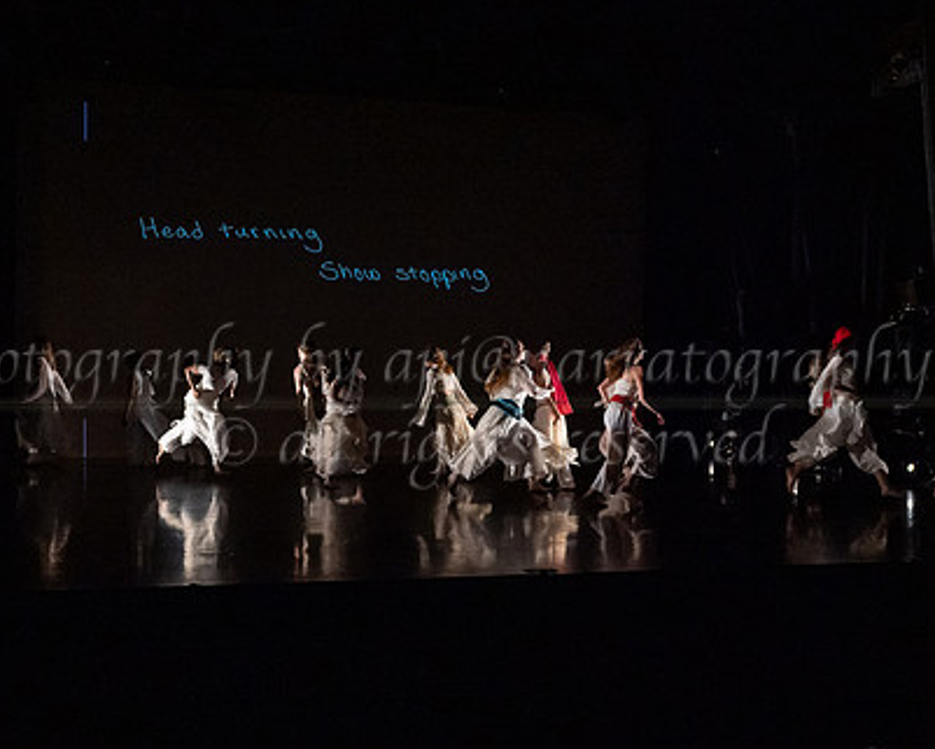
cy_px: 400
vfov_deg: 39.2
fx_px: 1052
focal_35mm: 38
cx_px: 464
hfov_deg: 47.9
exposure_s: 1/400
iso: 4000
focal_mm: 28
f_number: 3.5
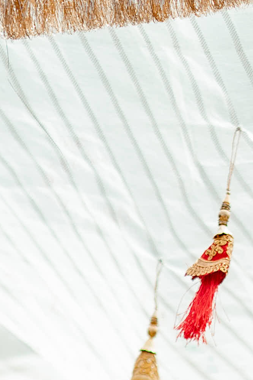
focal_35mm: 513
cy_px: 939
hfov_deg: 2.7
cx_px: 601
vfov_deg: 3.9
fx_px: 5406
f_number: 1.8
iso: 160
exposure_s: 1/2000
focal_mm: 85
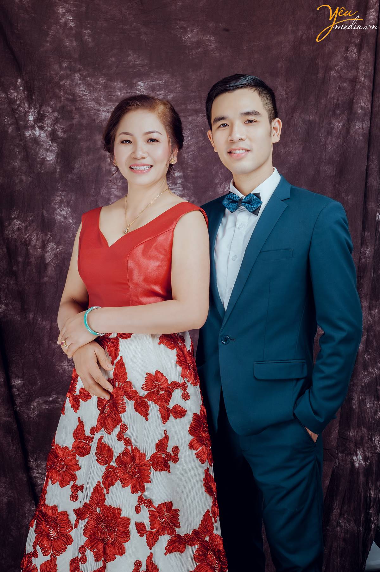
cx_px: 190
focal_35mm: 56
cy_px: 286
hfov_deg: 24.2
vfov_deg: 35.7
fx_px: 888
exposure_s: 1/160
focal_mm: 56
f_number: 13
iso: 100
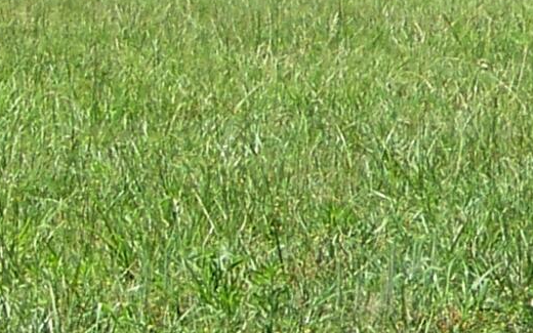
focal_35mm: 220
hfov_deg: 9.3
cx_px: 770
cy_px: -105
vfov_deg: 5.9
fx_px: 3196
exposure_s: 1/640
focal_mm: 5.85
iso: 64
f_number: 2.8
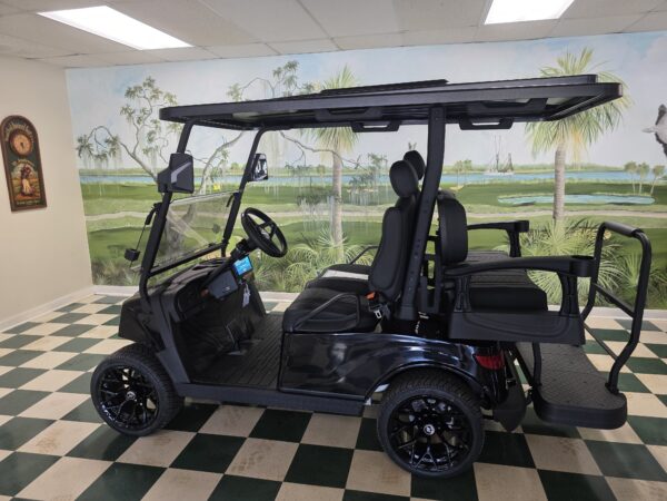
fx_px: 443
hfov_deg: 73.9
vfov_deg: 58.9
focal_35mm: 23
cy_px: 250
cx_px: 334
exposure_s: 1/120
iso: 250
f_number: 1.7
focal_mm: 6.3
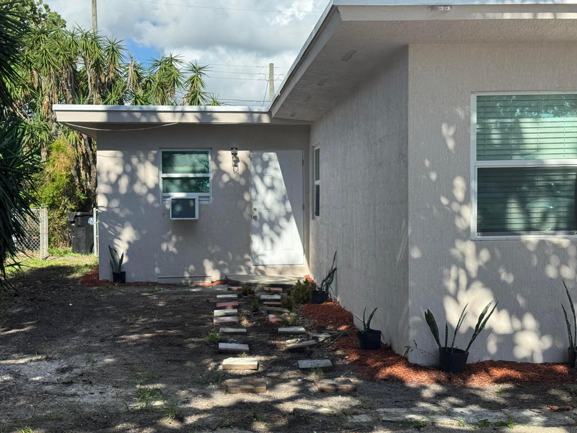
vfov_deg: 30.3
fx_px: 800
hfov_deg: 39.7
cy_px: 216
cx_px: 288
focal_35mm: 48
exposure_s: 1/2833
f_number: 1.78
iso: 64
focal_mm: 6.76
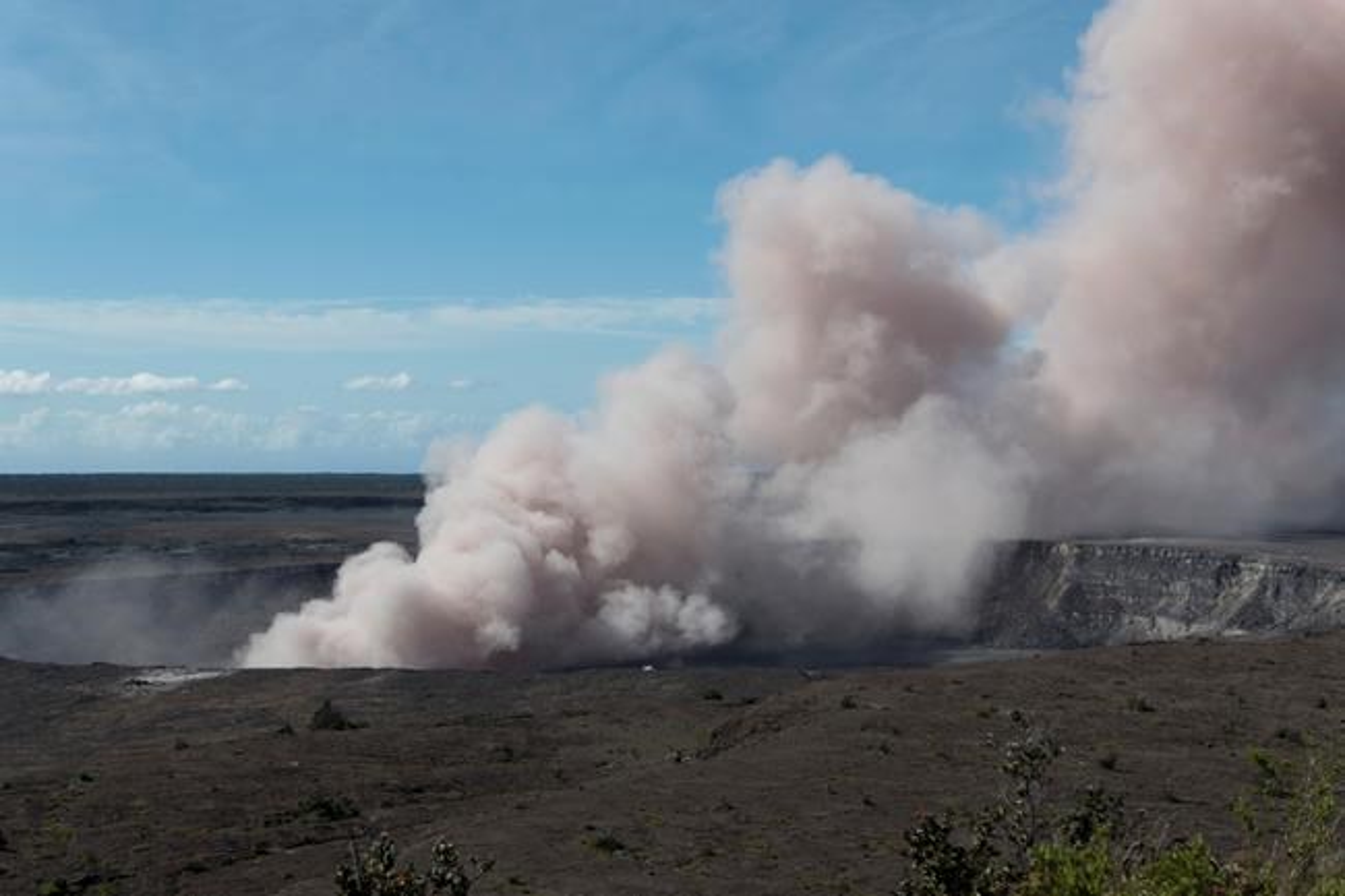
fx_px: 2092
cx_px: 672
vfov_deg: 24.2
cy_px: 448
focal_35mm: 56
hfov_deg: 35.6
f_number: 4.5
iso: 125
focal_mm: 20.4
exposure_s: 1/1600
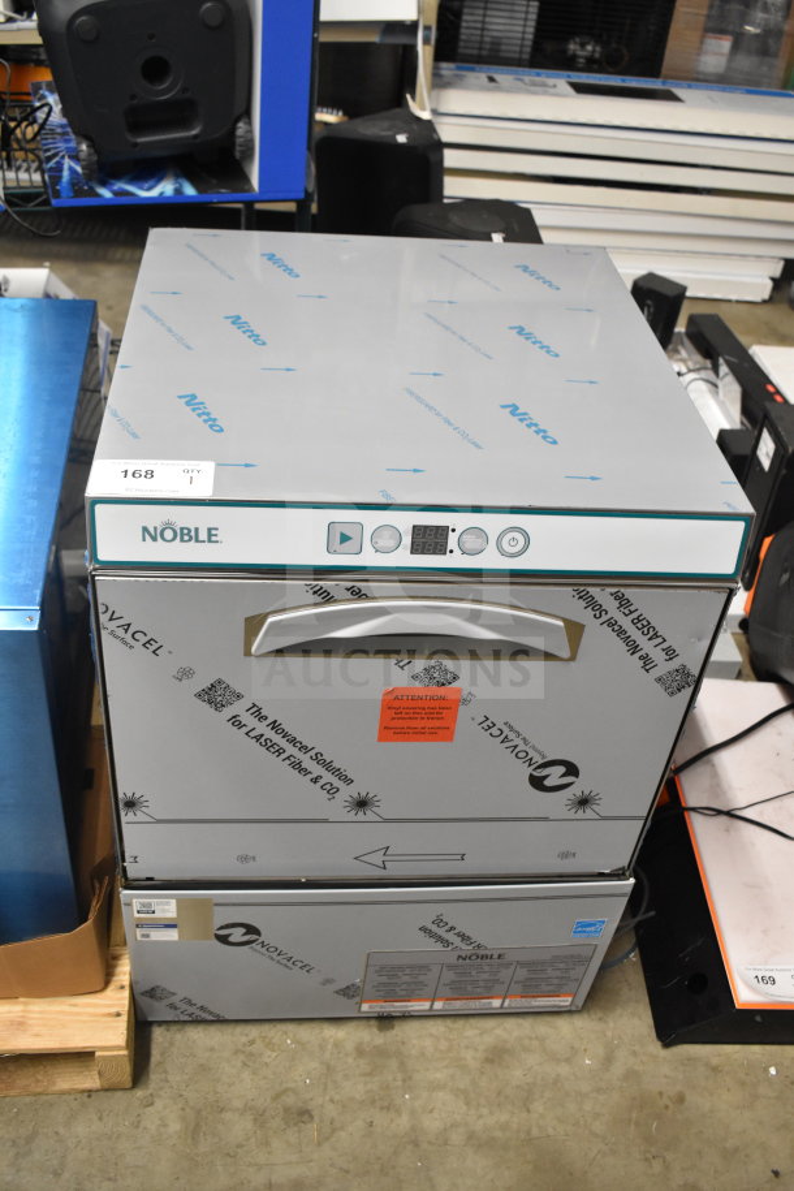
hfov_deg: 40.0
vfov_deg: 57.2
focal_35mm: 33
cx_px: 397
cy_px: 596
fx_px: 1092
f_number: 3.8
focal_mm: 22
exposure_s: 1/40
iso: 2200
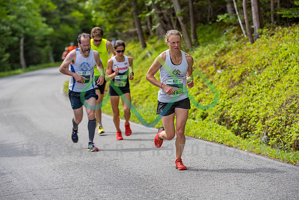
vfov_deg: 9.5
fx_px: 1205
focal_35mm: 145
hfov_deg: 14.2
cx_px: 150
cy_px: 100
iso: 400
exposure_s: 1/2000
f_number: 4
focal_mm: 145
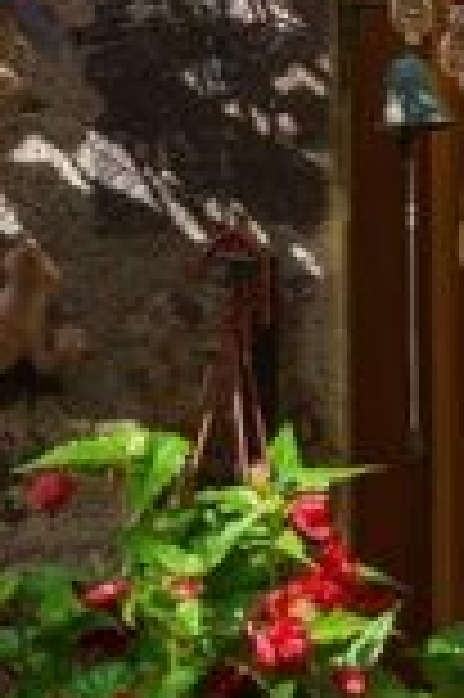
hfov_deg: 8.3
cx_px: 734
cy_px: 365
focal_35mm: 160
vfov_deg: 12.9
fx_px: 3100
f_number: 5.6
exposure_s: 1/125
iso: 100
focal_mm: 31
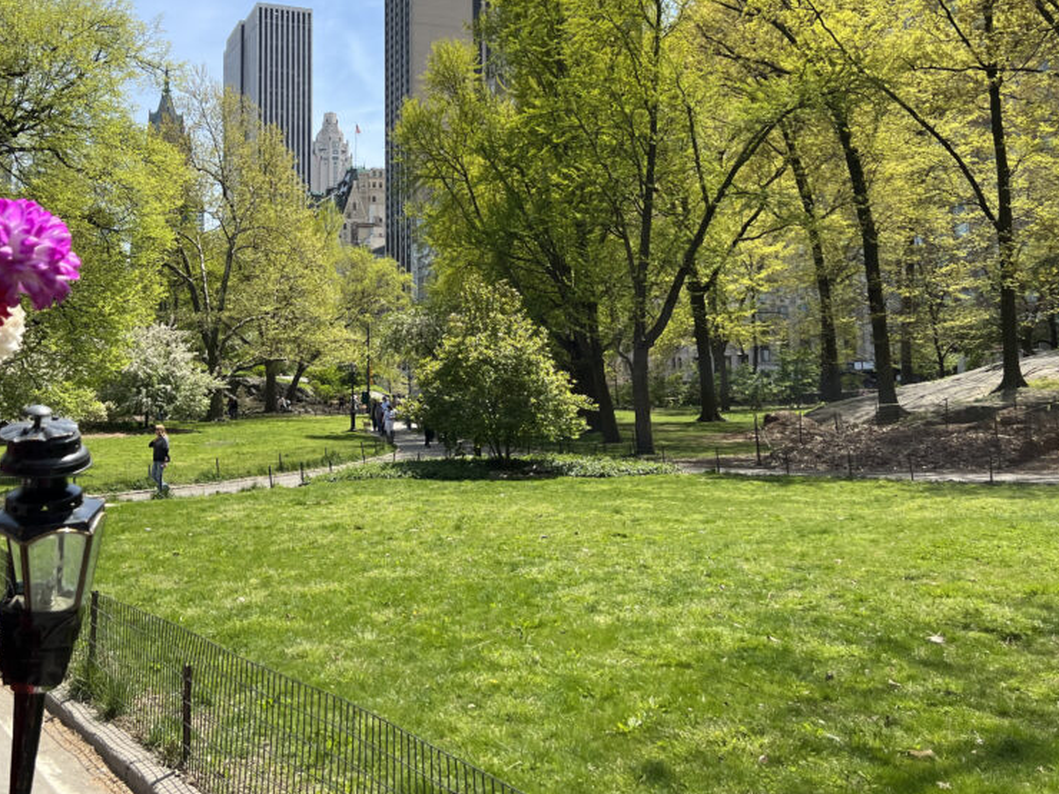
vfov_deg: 39.2
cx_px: 359
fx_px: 1101
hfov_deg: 50.5
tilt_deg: +3.8
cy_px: 259
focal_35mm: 36
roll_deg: -0.8
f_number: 1.5
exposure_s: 1/3571
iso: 50
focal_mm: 5.7
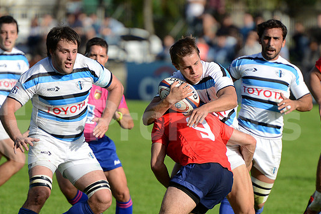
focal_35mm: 311
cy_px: 119
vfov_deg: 4.4
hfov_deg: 6.6
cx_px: 141
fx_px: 2773
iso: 500
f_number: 4
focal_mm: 270
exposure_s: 1/2000
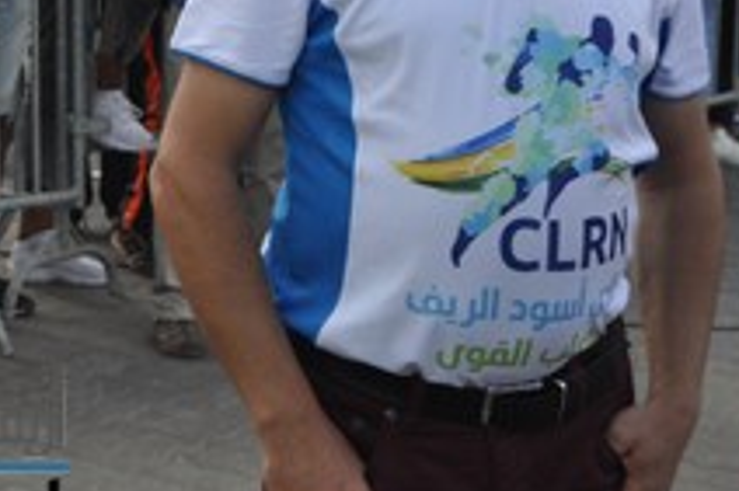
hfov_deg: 15.5
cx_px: -153
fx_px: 2605
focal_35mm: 127
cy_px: -75
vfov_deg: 10.6
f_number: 7.1
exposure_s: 1/250
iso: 200
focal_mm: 28
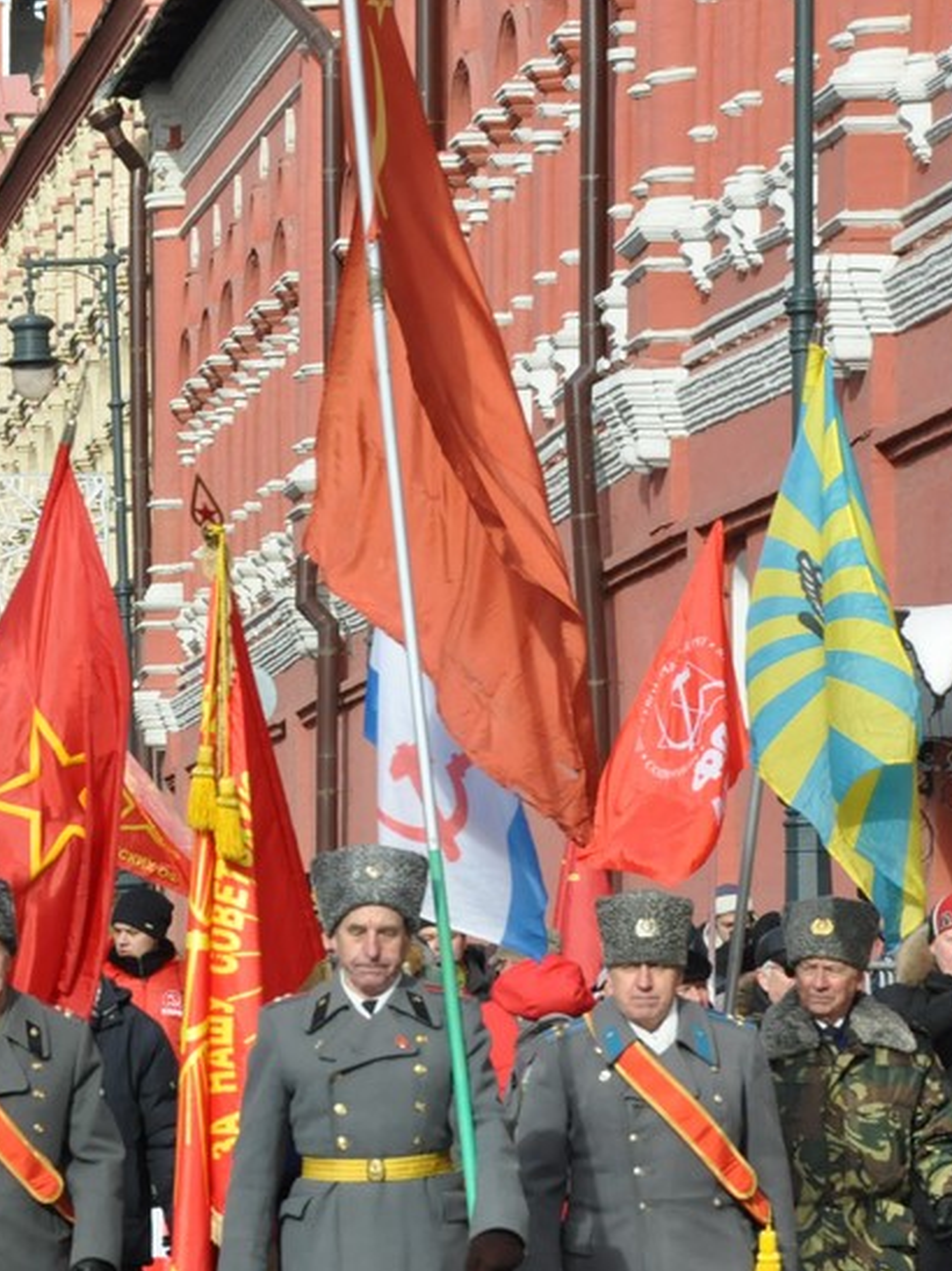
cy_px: 881
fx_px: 10051
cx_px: -197
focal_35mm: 274
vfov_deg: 7.2
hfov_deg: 5.4
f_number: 13
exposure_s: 1/640
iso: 1000
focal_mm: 90
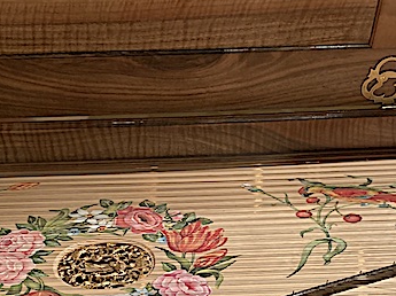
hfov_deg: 29.8
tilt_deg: -35.0
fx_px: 743
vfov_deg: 21.8
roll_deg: +0.9
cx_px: 217
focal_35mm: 65
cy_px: 288
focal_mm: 3.99
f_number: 1.8
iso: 100
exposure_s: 1/58
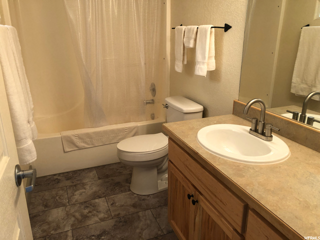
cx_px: 160
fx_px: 259
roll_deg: +0.5
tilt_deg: -18.2
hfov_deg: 63.4
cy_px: 120
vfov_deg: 49.7
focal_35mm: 28
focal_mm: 4
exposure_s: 1/20
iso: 40
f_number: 1.8
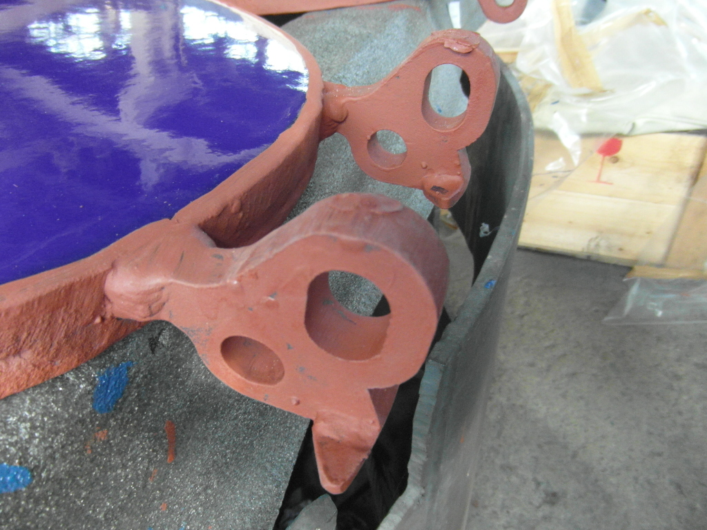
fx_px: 490
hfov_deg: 71.6
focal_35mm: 24
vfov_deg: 56.8
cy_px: 265
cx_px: 354
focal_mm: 4
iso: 480
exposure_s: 1/30
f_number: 3.2
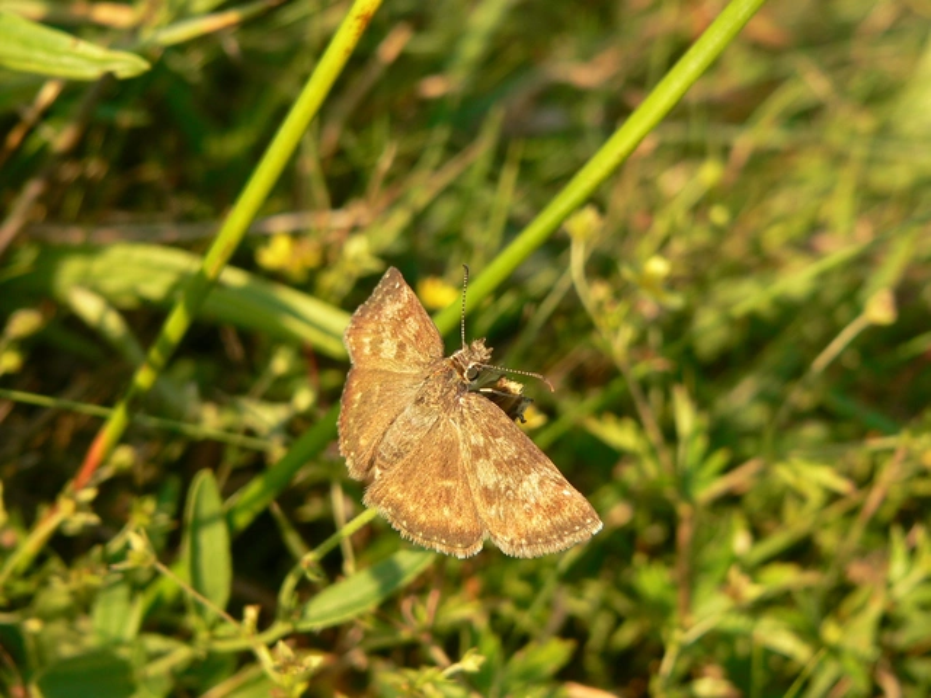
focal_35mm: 79
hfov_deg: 24.7
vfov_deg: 18.7
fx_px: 2125
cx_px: 466
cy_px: 349
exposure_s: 1/200
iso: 80
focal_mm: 13.2
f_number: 4
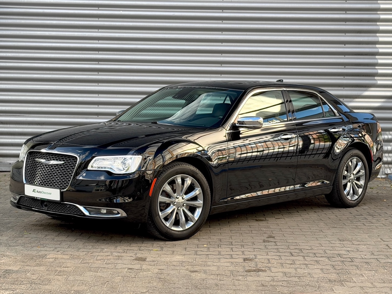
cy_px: 147
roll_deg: -0.4
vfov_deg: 30.3
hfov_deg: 39.7
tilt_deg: -3.2
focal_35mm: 48
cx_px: 196
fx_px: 544
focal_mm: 6.76
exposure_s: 1/275
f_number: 1.78
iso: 64
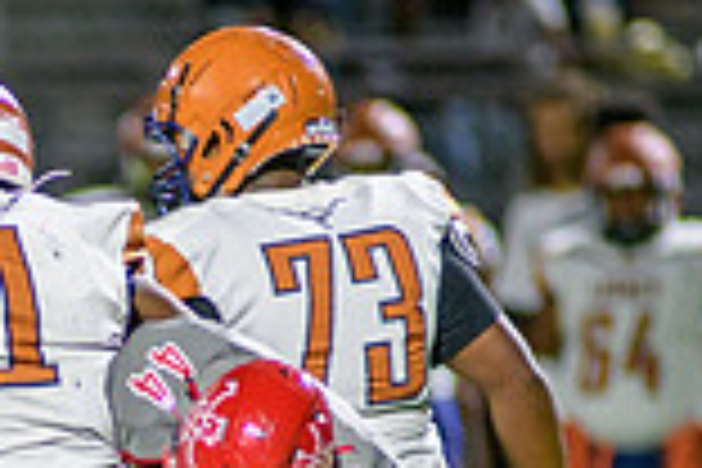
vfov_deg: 1.2
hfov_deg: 1.9
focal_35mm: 1113
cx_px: -130
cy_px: 637
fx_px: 21702
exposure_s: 1/500
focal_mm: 300
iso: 2000
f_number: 2.8
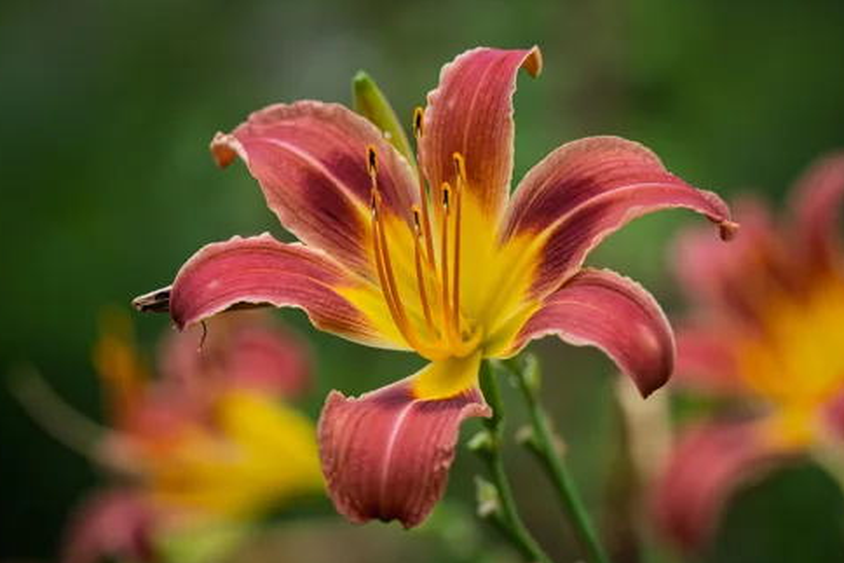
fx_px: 5816
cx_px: 469
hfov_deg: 8.3
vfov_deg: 5.5
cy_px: 305
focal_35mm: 248
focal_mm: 200
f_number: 5.6
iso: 800
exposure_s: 1/1000
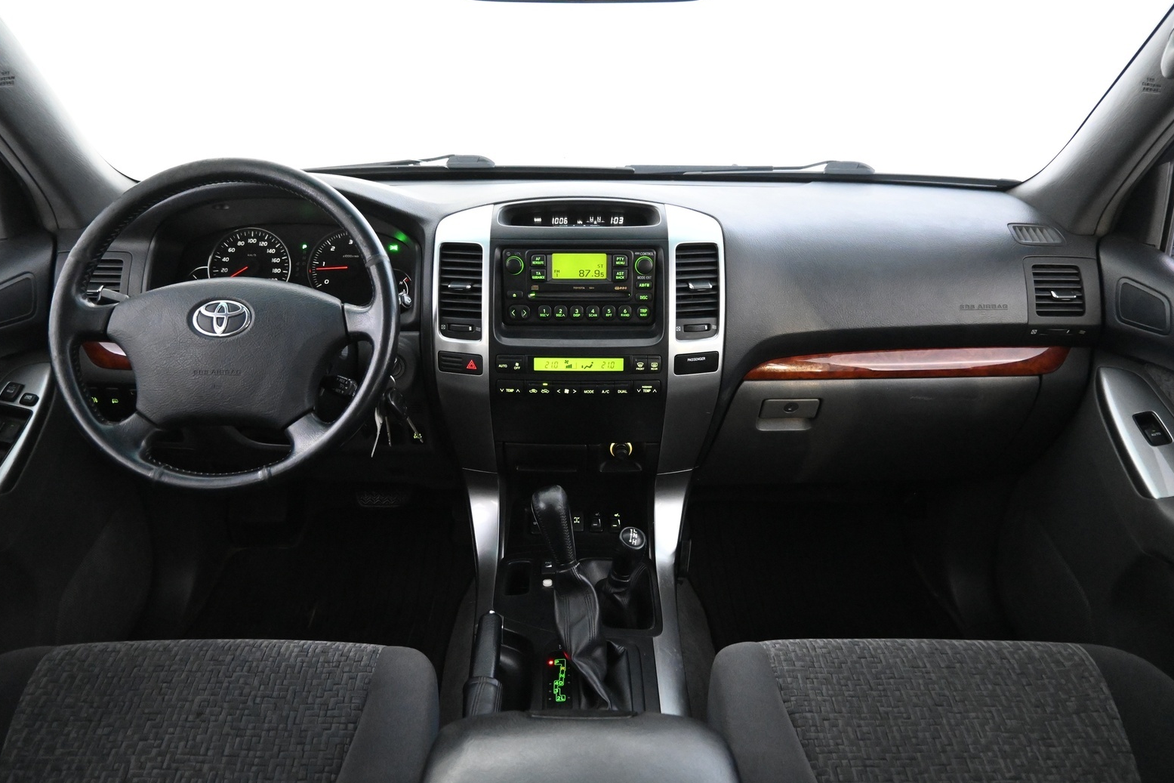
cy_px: 379
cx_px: 576
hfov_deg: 71.5
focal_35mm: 25
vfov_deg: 51.3
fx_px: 815
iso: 6400
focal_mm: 16
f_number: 3.5
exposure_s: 1/25
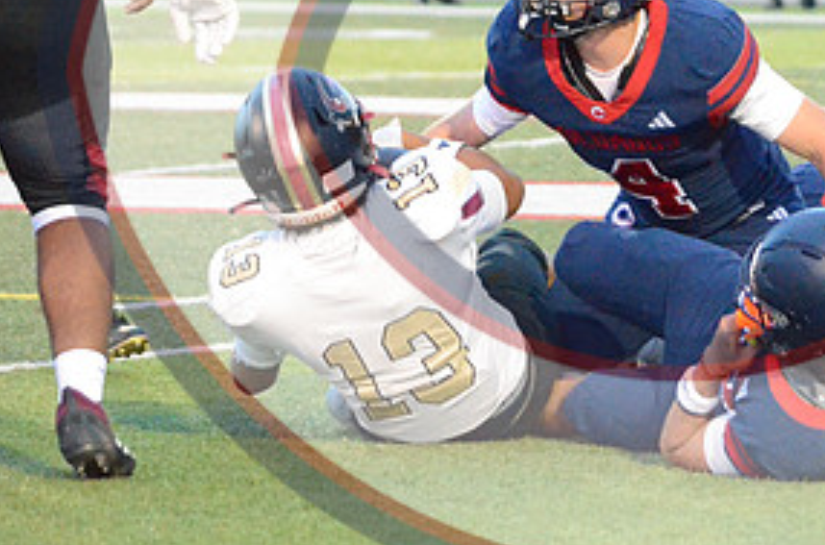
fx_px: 9393
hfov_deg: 5.0
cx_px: 666
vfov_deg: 3.3
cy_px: 69
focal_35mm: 411
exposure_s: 1/400
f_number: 4.8
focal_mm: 135
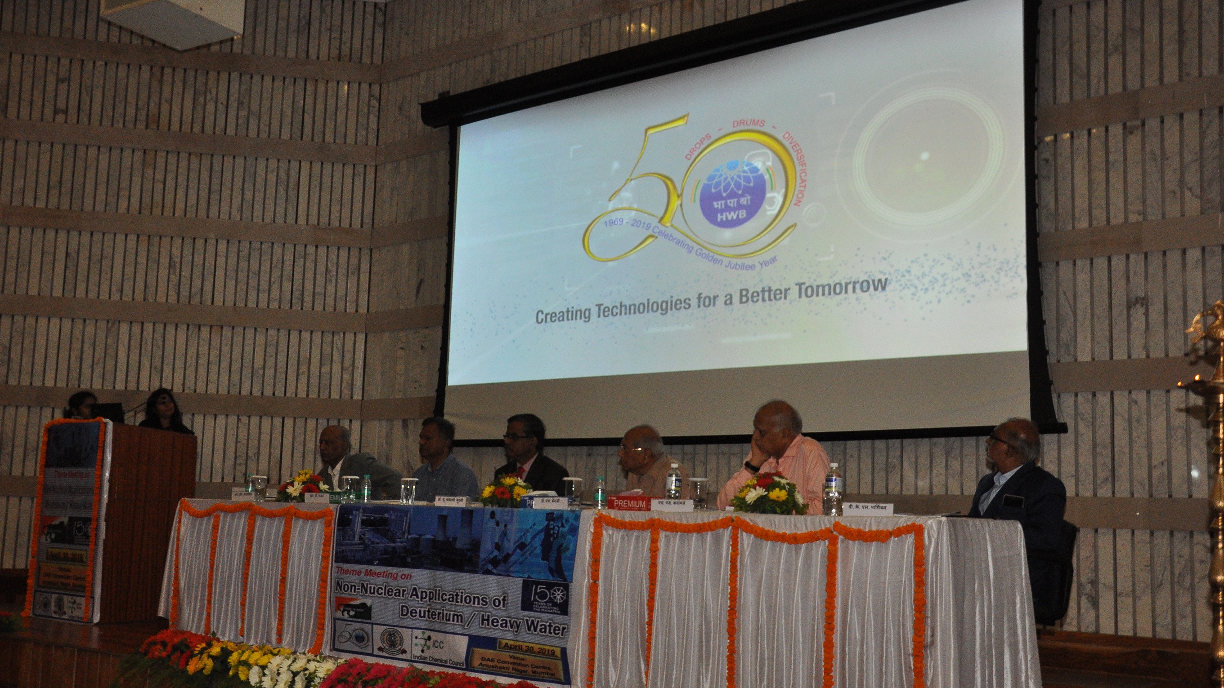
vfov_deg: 31.2
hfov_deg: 52.8
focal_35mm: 38
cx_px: 610
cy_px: 366
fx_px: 1233
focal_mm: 24
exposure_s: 1/125
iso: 1600
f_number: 6.3
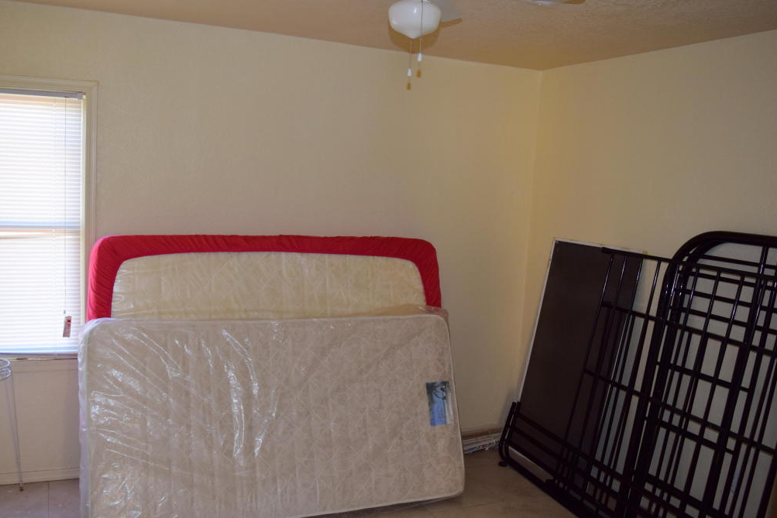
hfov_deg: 60.2
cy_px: 272
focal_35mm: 31
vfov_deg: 42.3
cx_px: 357
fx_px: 669
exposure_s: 1/60
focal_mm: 18
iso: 360
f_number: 4
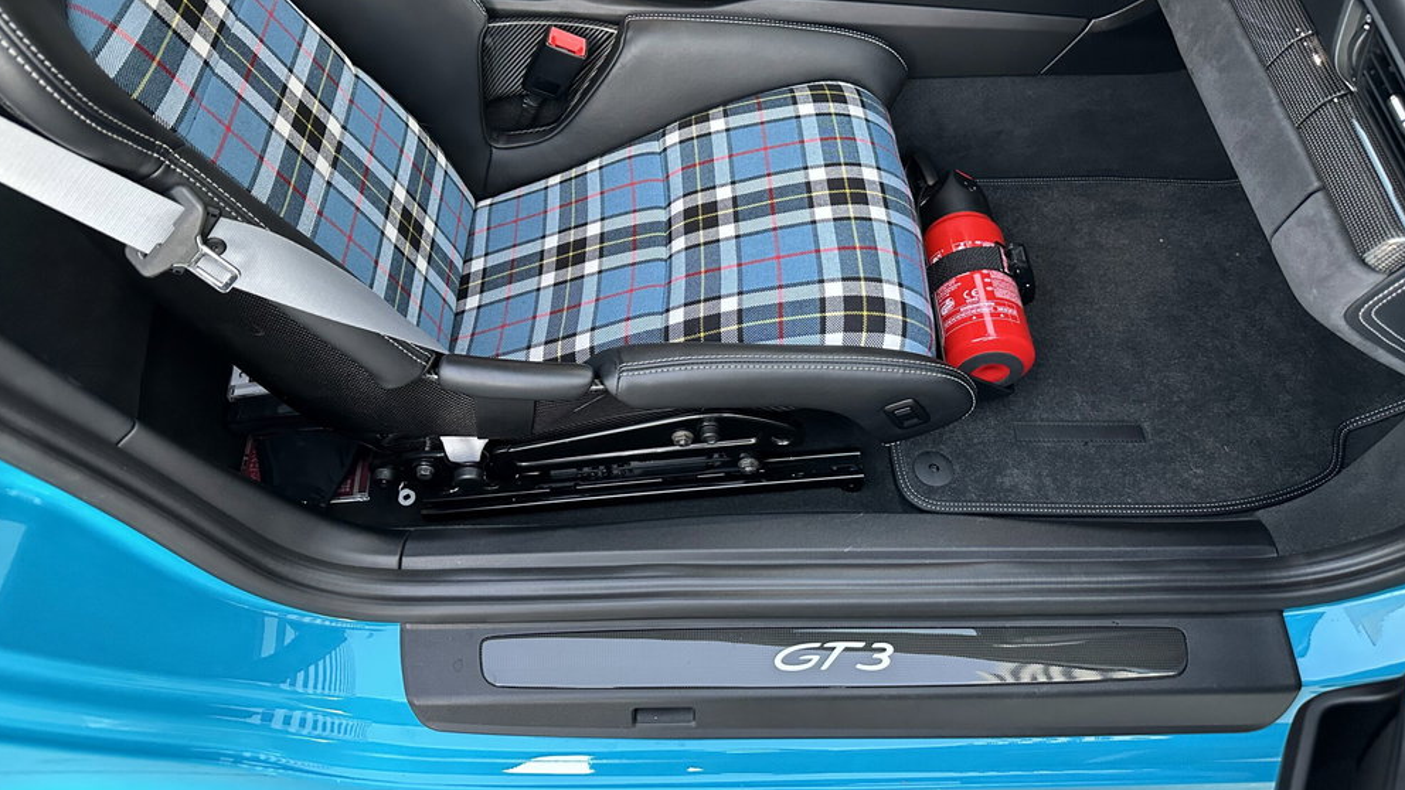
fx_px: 1006
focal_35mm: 27
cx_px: 693
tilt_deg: -54.0
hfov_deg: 69.9
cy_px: 316
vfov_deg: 42.7
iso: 500
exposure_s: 1/60
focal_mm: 6.86
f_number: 1.78
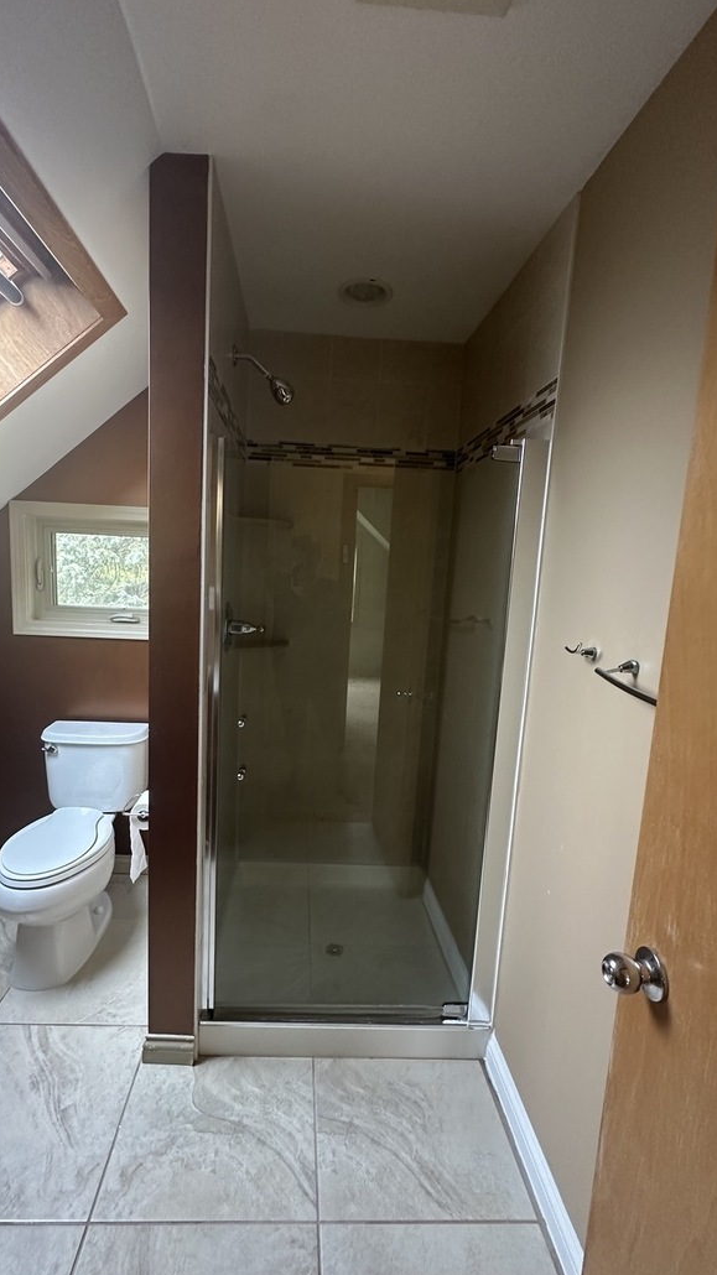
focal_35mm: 16
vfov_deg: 99.4
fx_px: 541
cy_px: 642
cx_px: 319
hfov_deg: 66.9
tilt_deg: -7.6
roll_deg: -3.4
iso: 400
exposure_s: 1/60
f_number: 2.2
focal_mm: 2.22
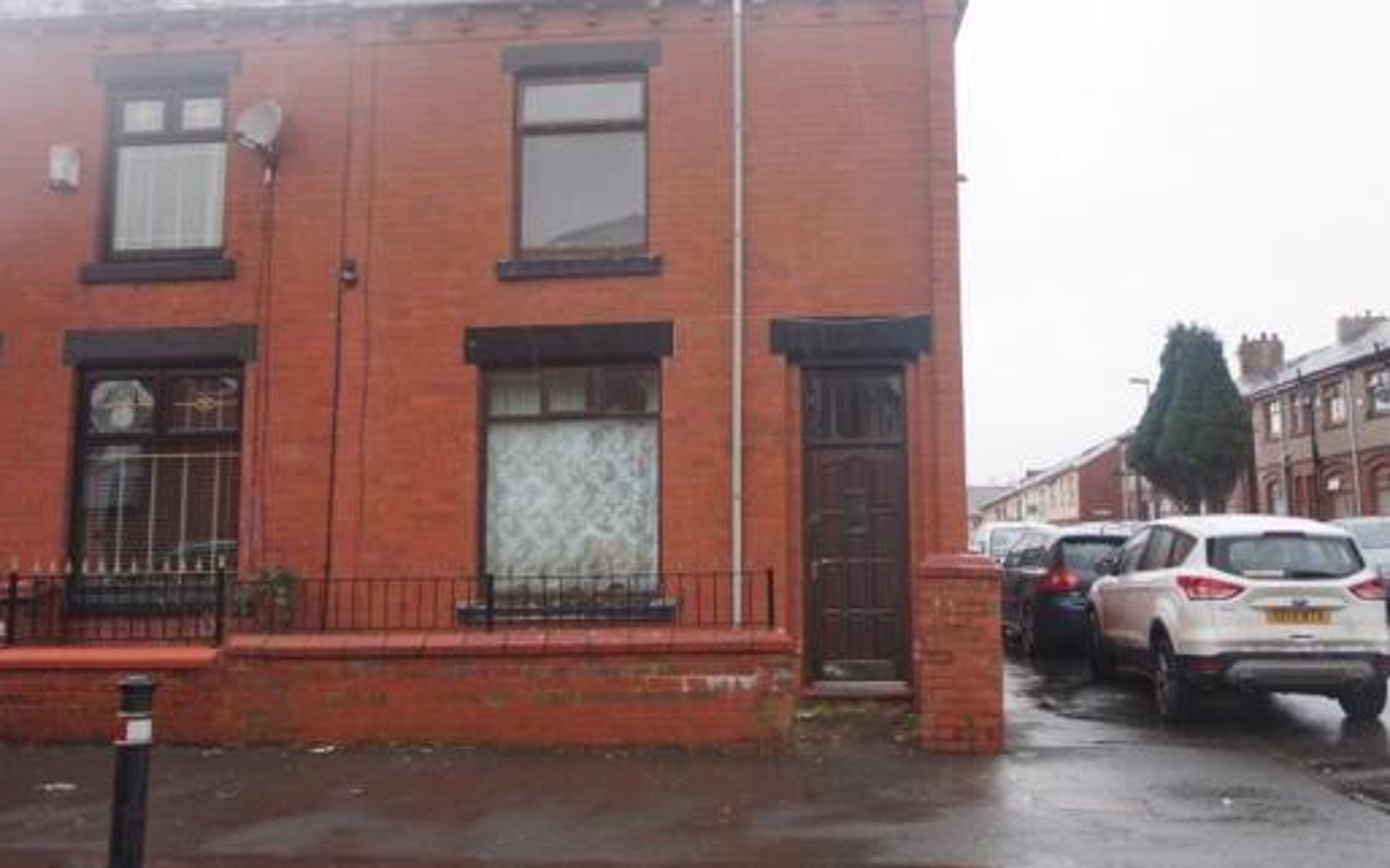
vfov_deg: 32.5
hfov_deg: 50.1
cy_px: 310
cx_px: 822
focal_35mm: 39
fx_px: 1477
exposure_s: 1/60
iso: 100
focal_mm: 20
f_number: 4
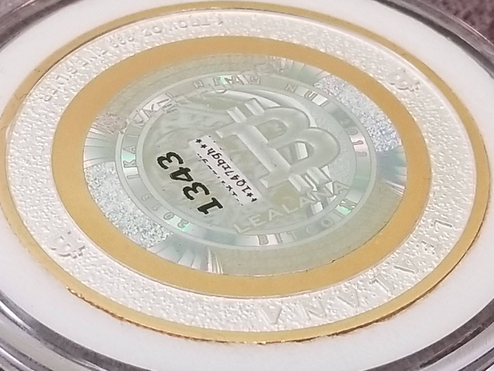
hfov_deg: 67.3
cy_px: 186
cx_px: 247
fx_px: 371
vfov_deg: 53.1
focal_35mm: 26
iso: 64
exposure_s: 1/60
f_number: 1.7
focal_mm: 4.25
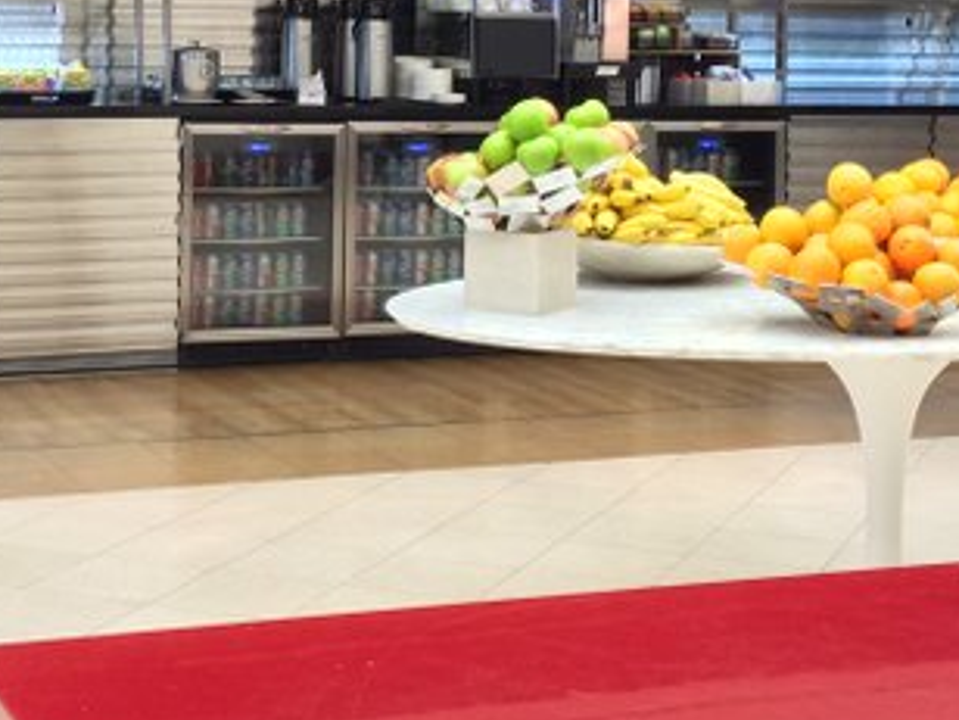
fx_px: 2161
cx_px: 327
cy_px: 100
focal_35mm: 78
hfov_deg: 24.9
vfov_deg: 18.6
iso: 80
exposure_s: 1/30
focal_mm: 4.12
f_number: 2.2
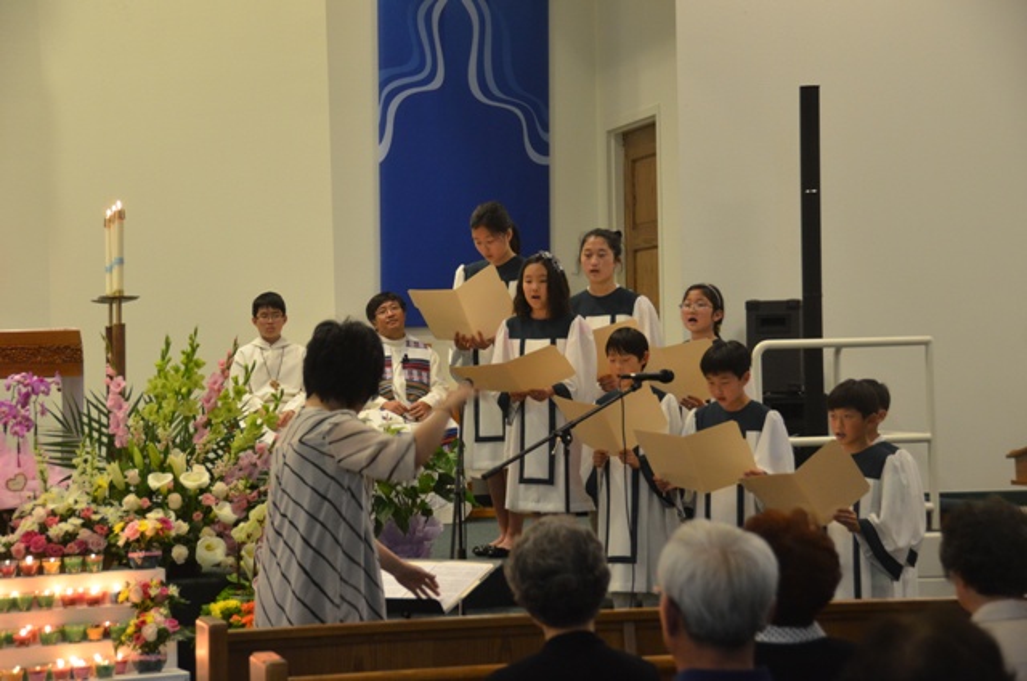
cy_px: 340
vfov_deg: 15.1
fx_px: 2562
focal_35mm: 90
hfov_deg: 22.7
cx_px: 514
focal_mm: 60
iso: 1250
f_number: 4.8
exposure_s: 1/30
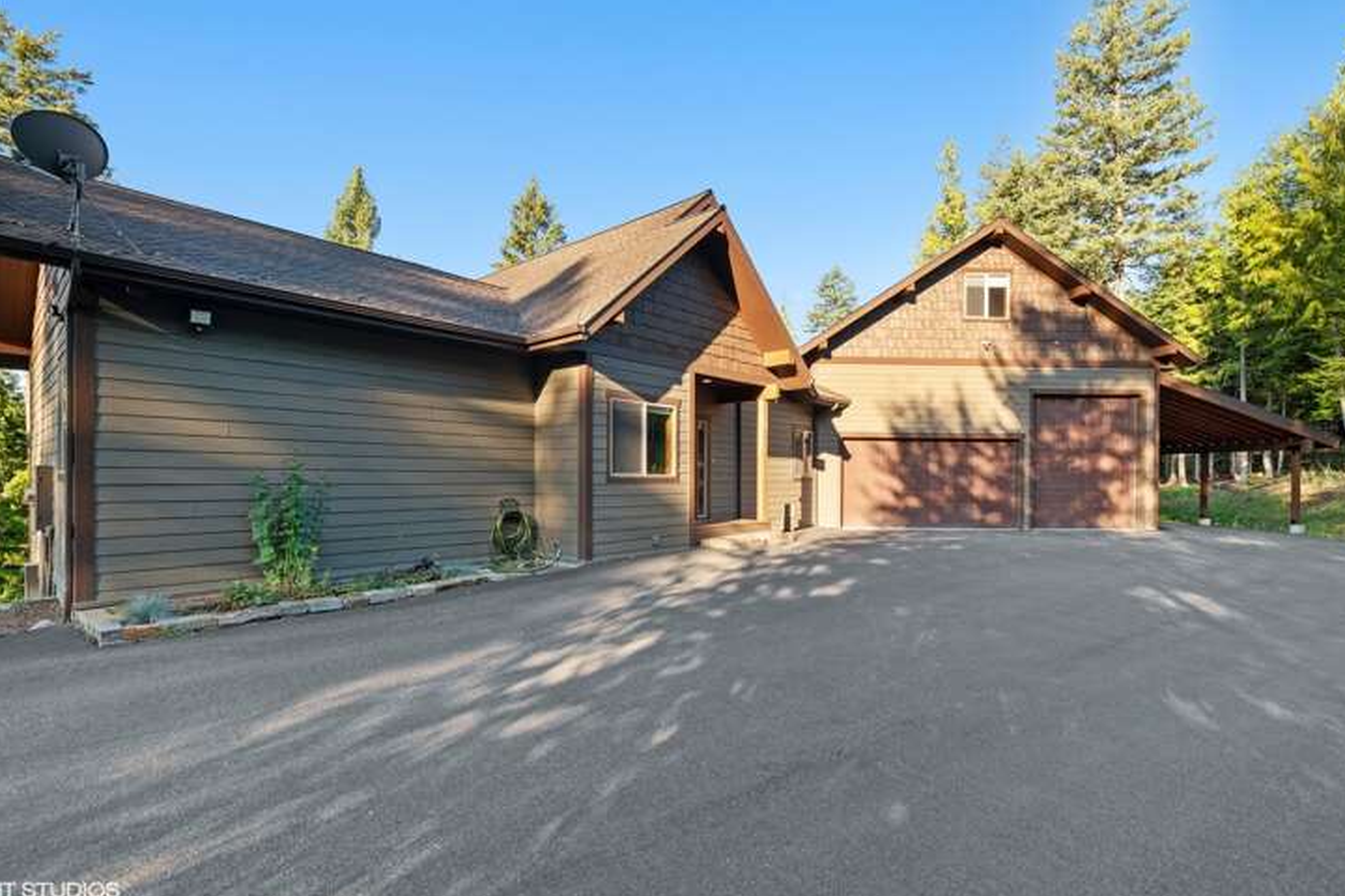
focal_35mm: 16
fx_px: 598
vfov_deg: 73.7
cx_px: 652
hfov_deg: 96.7
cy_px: 433
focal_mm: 10
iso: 200
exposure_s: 1/125
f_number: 6.3
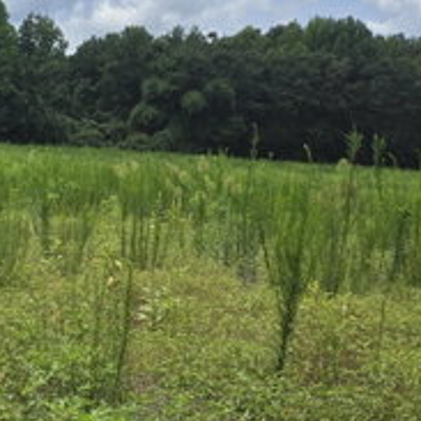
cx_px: -270
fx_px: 977
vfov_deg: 24.3
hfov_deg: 19.8
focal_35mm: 71
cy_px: 221
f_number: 1.8
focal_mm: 5.4
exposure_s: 1/2302
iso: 25
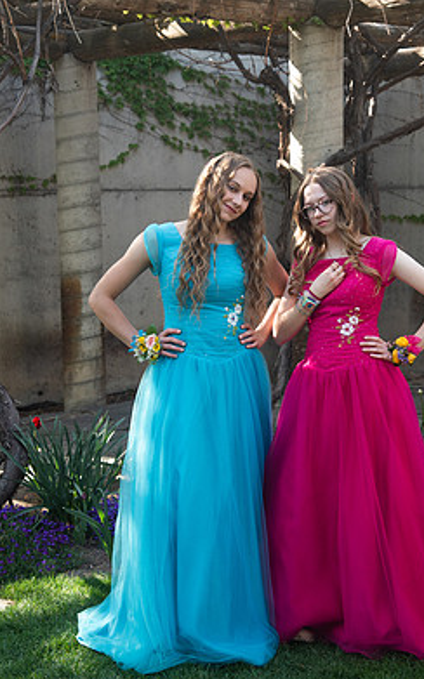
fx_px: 1259
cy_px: 332
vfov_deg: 30.2
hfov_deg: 19.1
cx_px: 259
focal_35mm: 68
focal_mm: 58
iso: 400
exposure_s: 1/160
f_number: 5.6
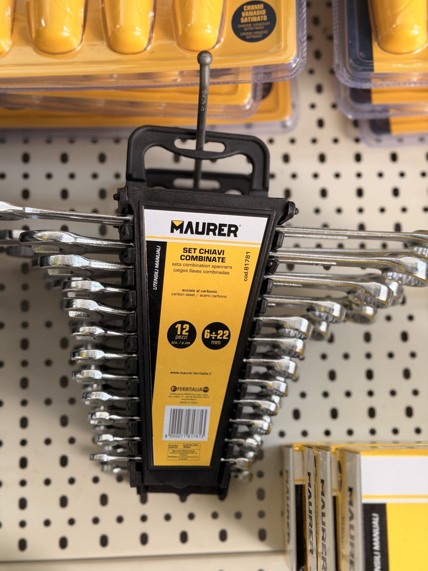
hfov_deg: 30.3
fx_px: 791
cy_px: 286
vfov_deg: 39.7
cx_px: 214
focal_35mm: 48
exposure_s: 1/50
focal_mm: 6.76
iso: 64
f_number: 1.78
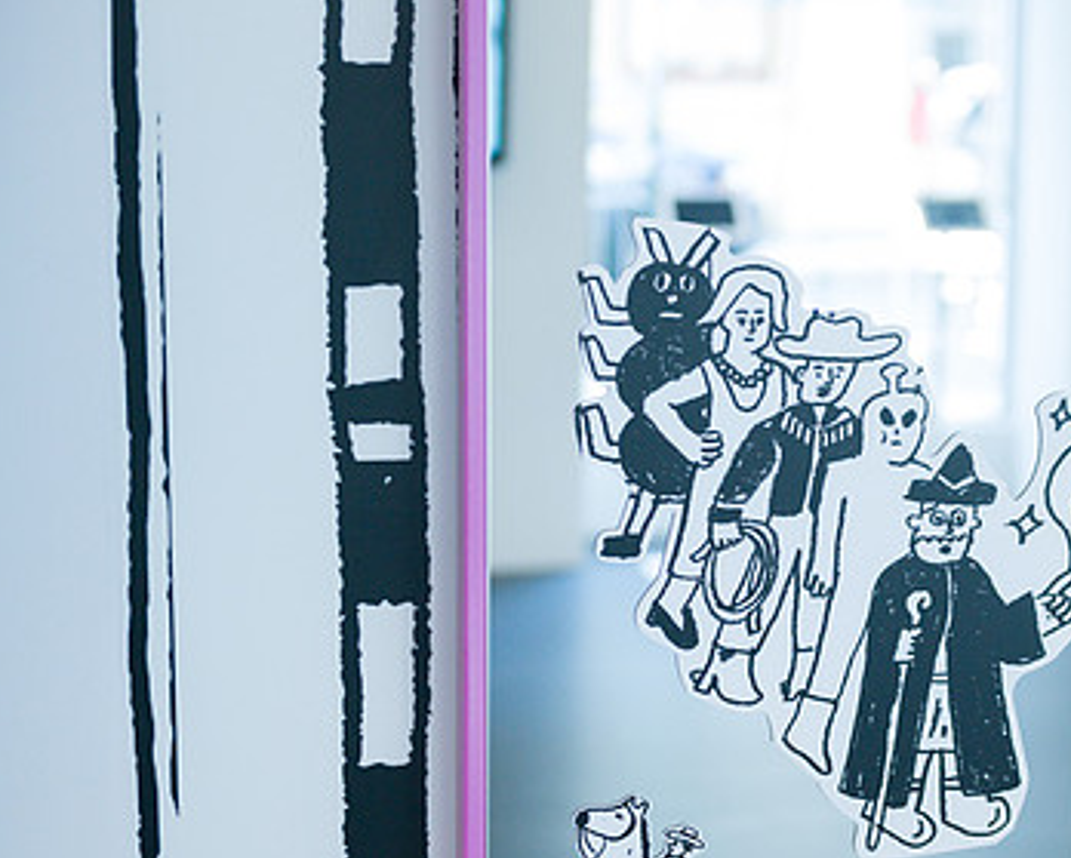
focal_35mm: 75
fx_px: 2379
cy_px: 532
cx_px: 868
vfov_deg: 20.4
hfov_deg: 24.9
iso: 2500
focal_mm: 48
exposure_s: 1/500
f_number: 3.5
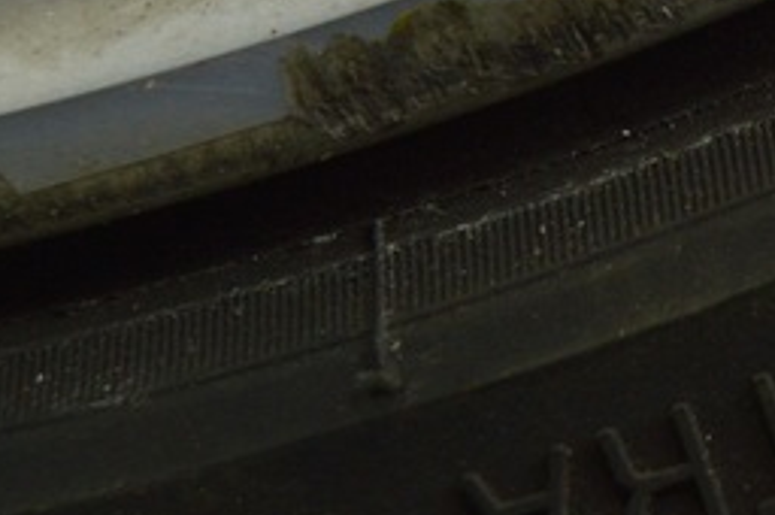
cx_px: 902
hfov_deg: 9.4
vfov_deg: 6.3
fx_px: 4644
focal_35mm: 216
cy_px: -226
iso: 400
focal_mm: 36
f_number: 5.6
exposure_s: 1/40
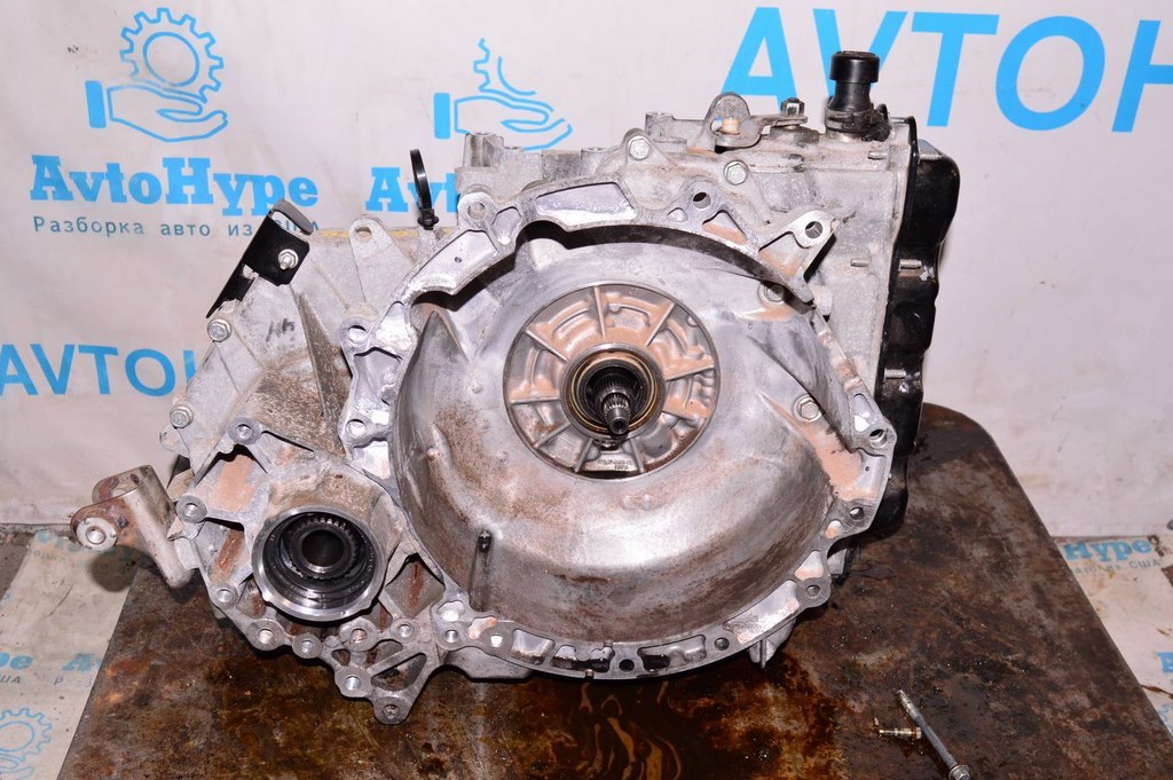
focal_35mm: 39
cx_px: 586
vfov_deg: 34.2
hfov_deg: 49.6
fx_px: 1270
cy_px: 390
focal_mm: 26
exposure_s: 1/125
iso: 1600
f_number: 8
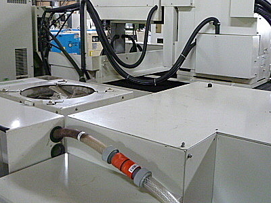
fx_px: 313
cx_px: 162
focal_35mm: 40
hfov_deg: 46.5
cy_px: 84
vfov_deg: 35.9
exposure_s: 1/25
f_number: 2.8
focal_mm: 4.5
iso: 400
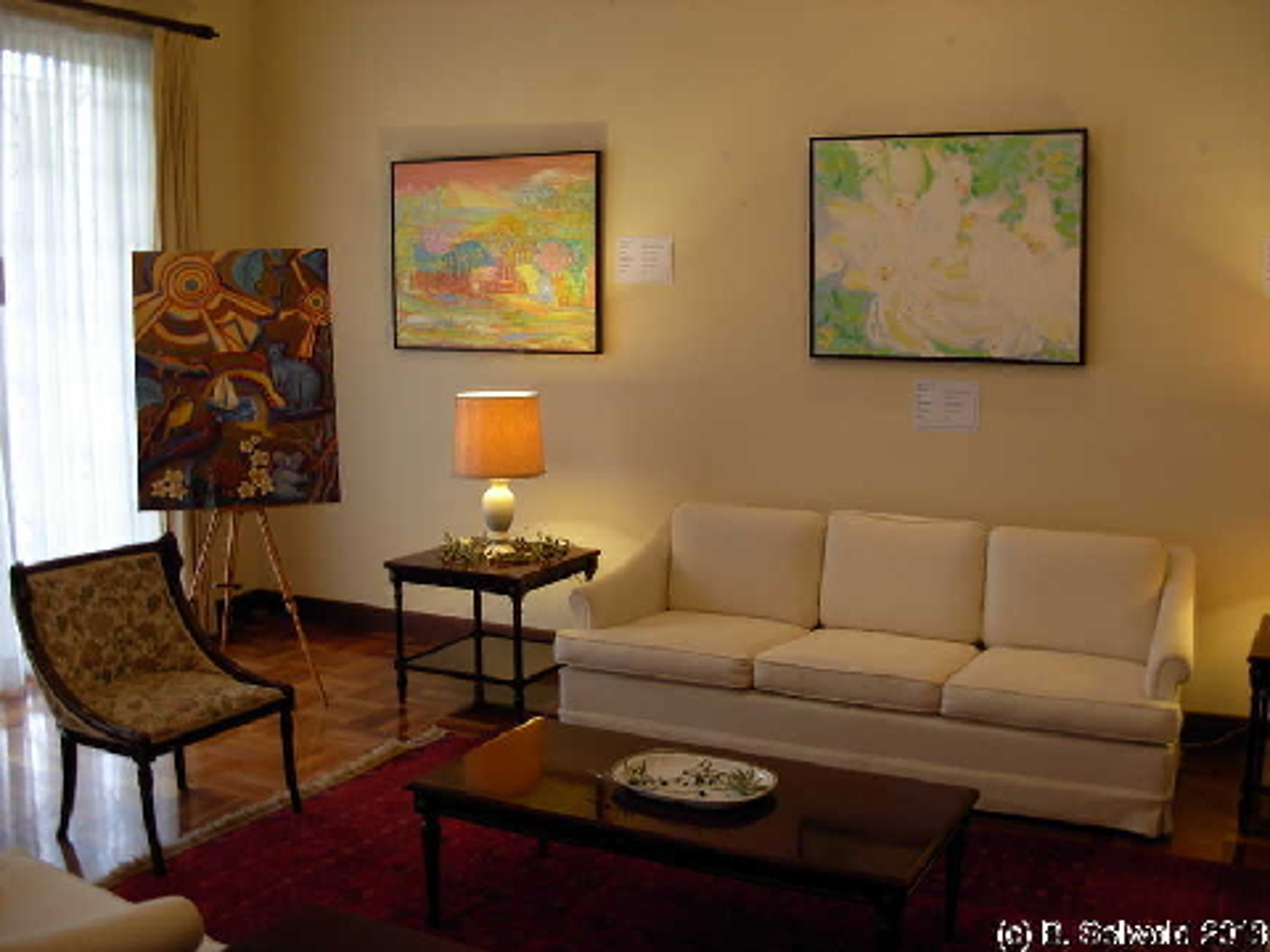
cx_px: 635
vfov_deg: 37.7
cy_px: 476
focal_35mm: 38
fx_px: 1394
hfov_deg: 49.0
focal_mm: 6.3
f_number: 2.9
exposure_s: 1/10
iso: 79
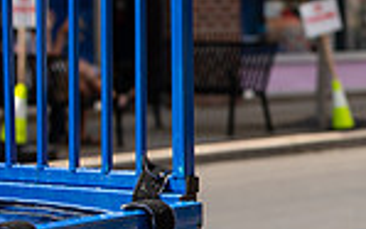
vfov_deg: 3.2
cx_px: 609
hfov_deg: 5.1
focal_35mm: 404
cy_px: 154
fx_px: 4028
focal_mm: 102
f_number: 5.6
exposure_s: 1/320
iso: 125
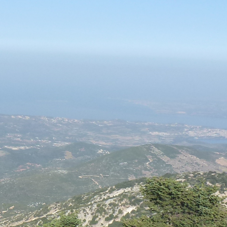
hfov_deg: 19.9
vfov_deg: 20.8
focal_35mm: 83
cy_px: 153
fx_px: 616
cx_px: -30
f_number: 4
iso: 160
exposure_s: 1/800
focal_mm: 4.3
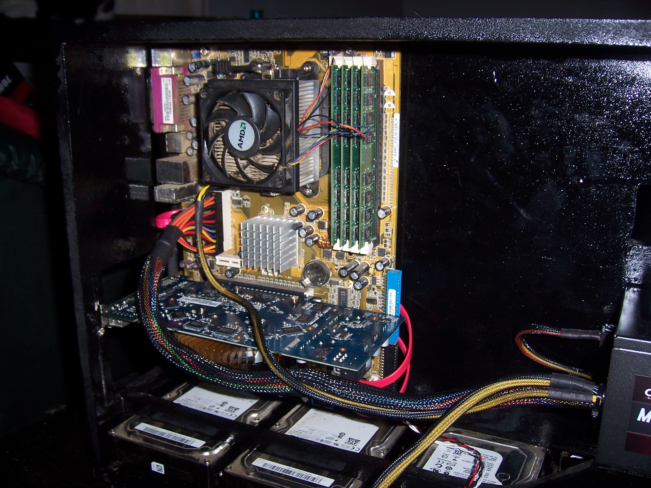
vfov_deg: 39.7
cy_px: 244
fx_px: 677
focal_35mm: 36
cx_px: 326
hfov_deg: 51.4
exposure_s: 1/60
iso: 80
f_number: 2.8
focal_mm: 6.2
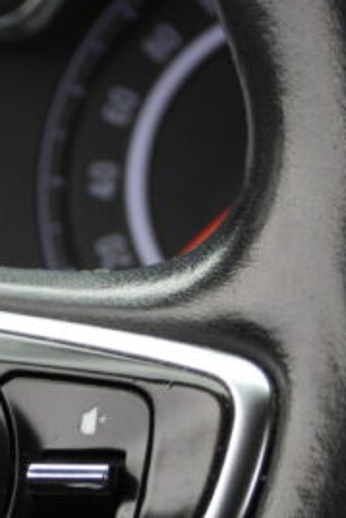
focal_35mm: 428
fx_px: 6162
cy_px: 462
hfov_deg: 3.2
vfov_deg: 4.8
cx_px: -159
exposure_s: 1/60
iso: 140
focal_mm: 27.9
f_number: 4
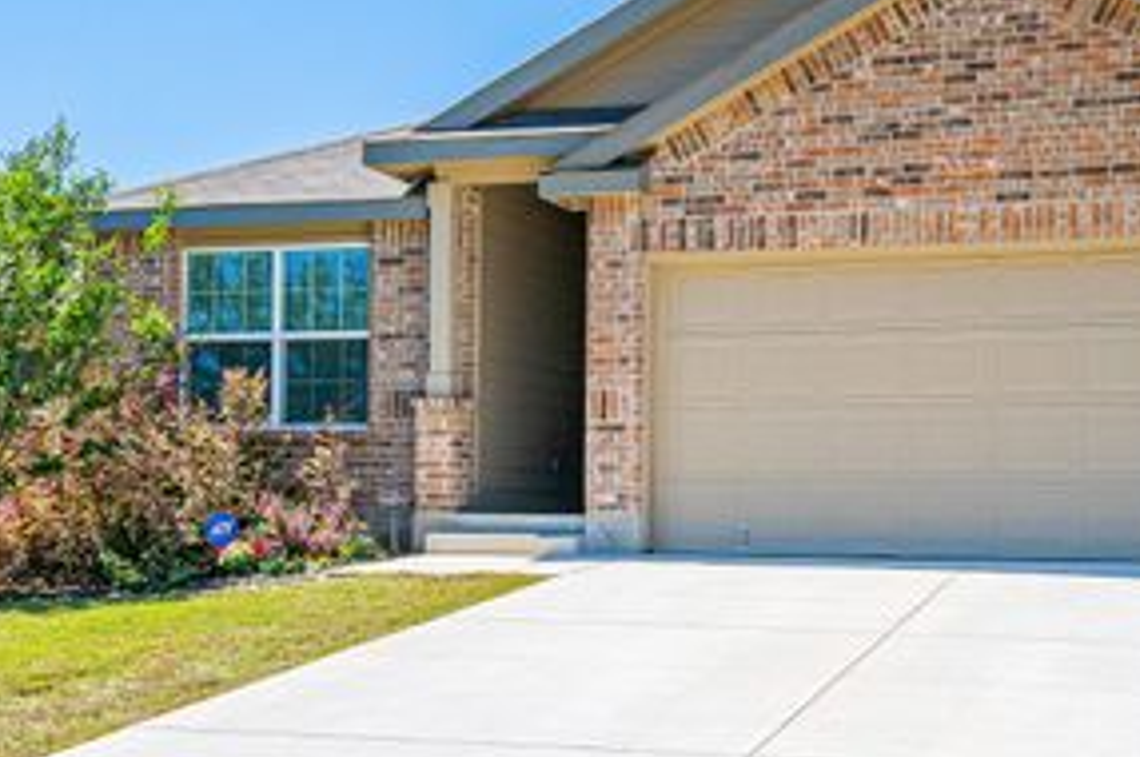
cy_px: 277
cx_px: 662
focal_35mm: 42
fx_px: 1328
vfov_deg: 31.7
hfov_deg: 46.3
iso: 400
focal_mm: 24
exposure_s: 1/1250
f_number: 8
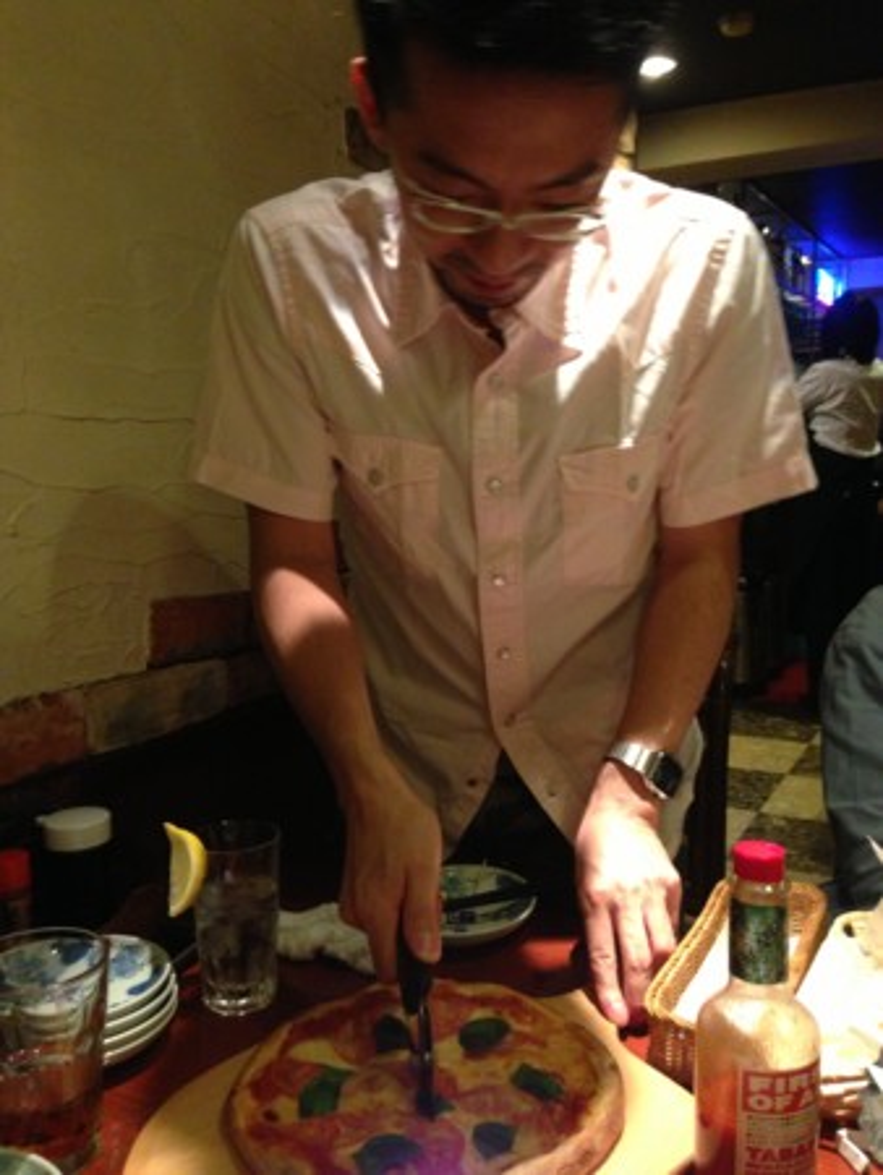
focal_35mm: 33
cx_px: 442
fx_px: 1121
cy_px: 588
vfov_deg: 55.3
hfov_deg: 43.0
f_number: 2.4
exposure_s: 1/20
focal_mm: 4.13
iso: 400
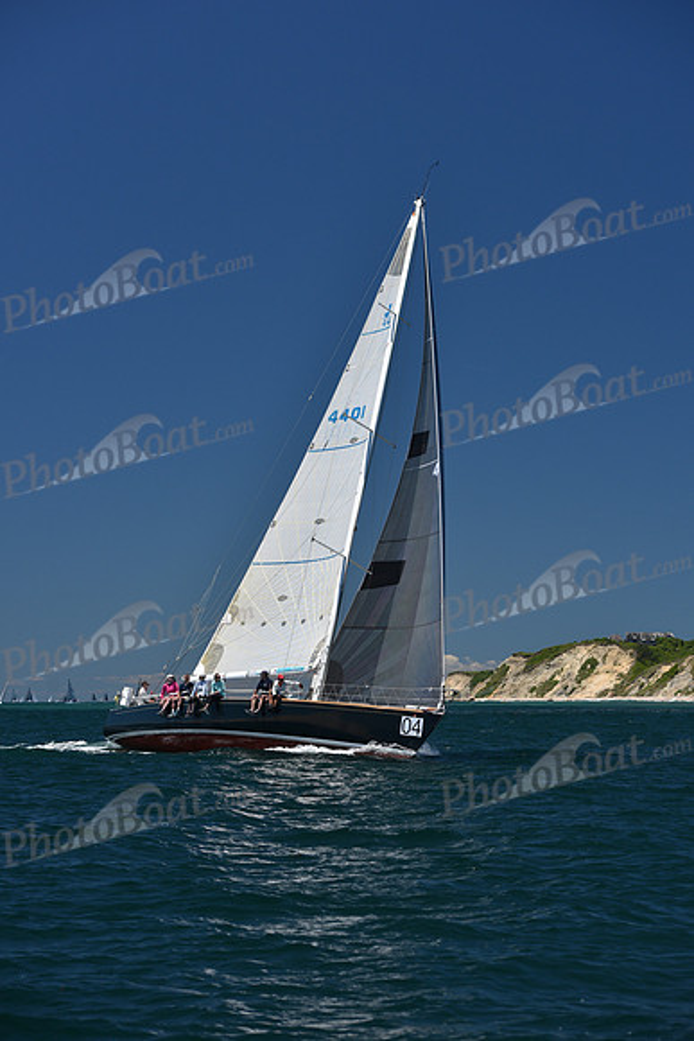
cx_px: 347
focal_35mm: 85
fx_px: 2456
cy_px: 520
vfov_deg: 23.9
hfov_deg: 16.1
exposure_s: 1/800
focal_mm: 85
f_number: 5.6
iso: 250
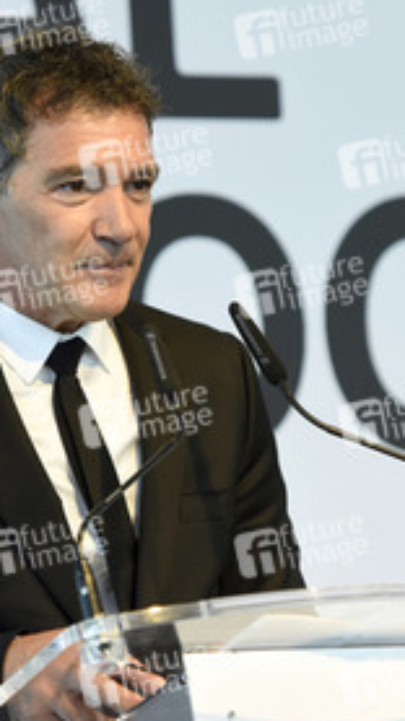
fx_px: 7074
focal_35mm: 370
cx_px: 77
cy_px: 353
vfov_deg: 5.8
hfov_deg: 3.3
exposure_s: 1/500
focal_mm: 145
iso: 800
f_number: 3.5
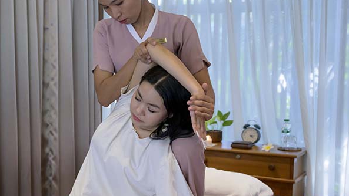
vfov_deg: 19.7
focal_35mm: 61
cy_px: 118
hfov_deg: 33.4
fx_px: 565
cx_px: 74
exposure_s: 1/200
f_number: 3.5
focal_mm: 36
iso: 3600
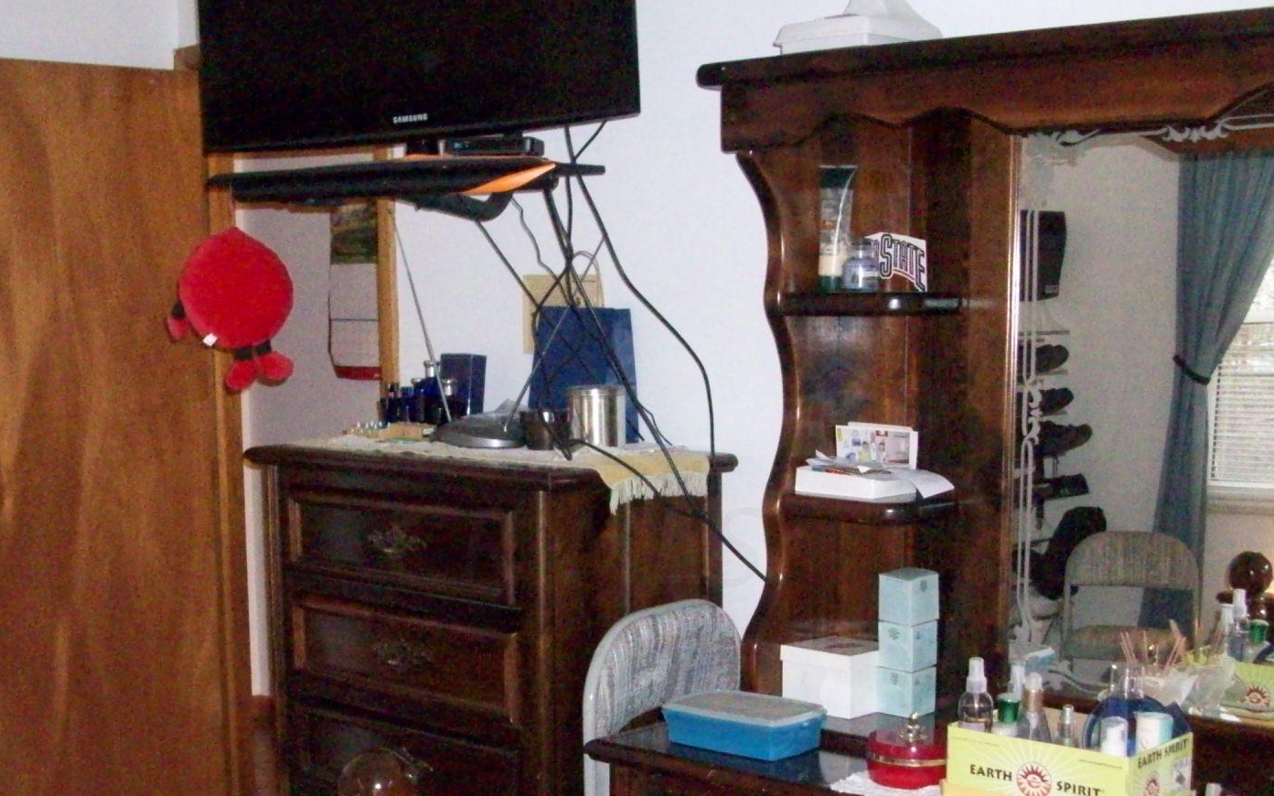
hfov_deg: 38.2
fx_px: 1840
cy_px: 545
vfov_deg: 24.3
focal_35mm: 53
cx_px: 574
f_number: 2.8
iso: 800
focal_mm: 5.7
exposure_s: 1/128
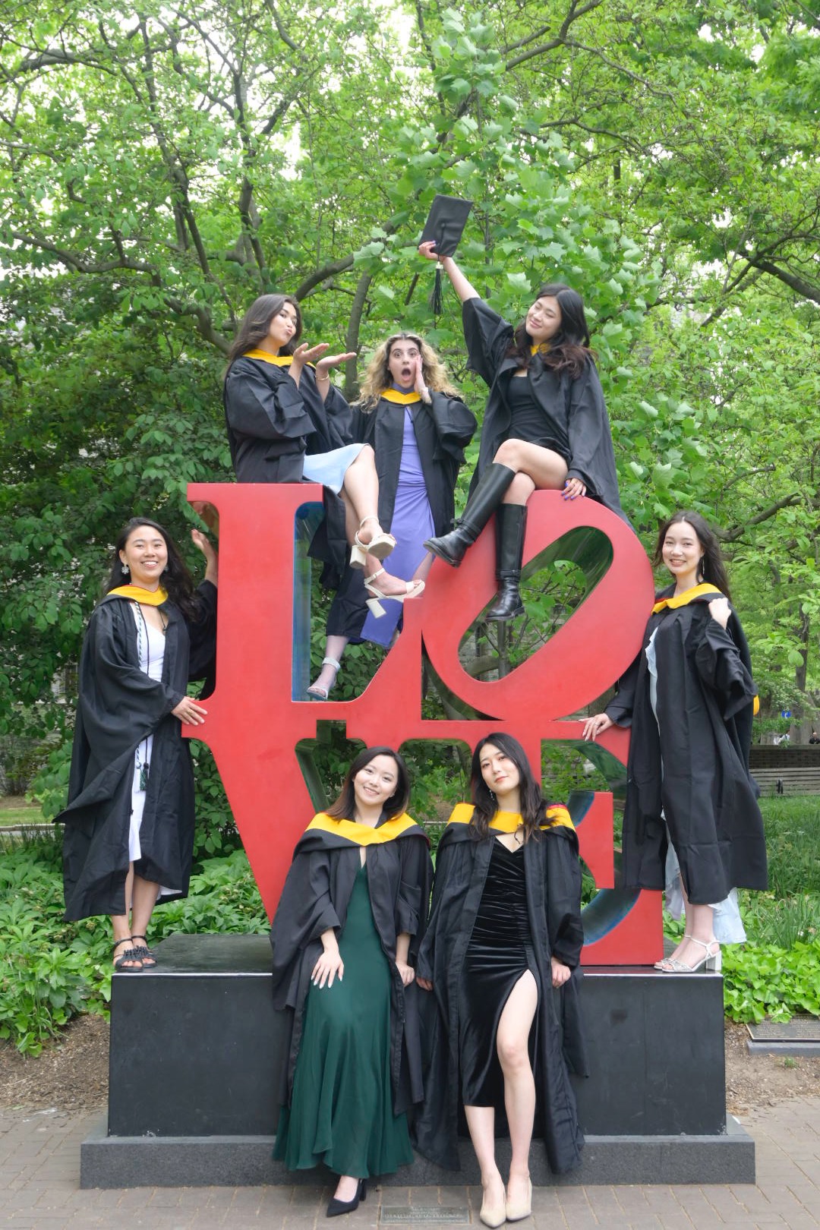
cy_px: 615
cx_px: 410
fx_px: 1409
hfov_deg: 32.4
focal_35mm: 41
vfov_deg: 47.2
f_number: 5.6
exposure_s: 1/60
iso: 250
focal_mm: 27.5
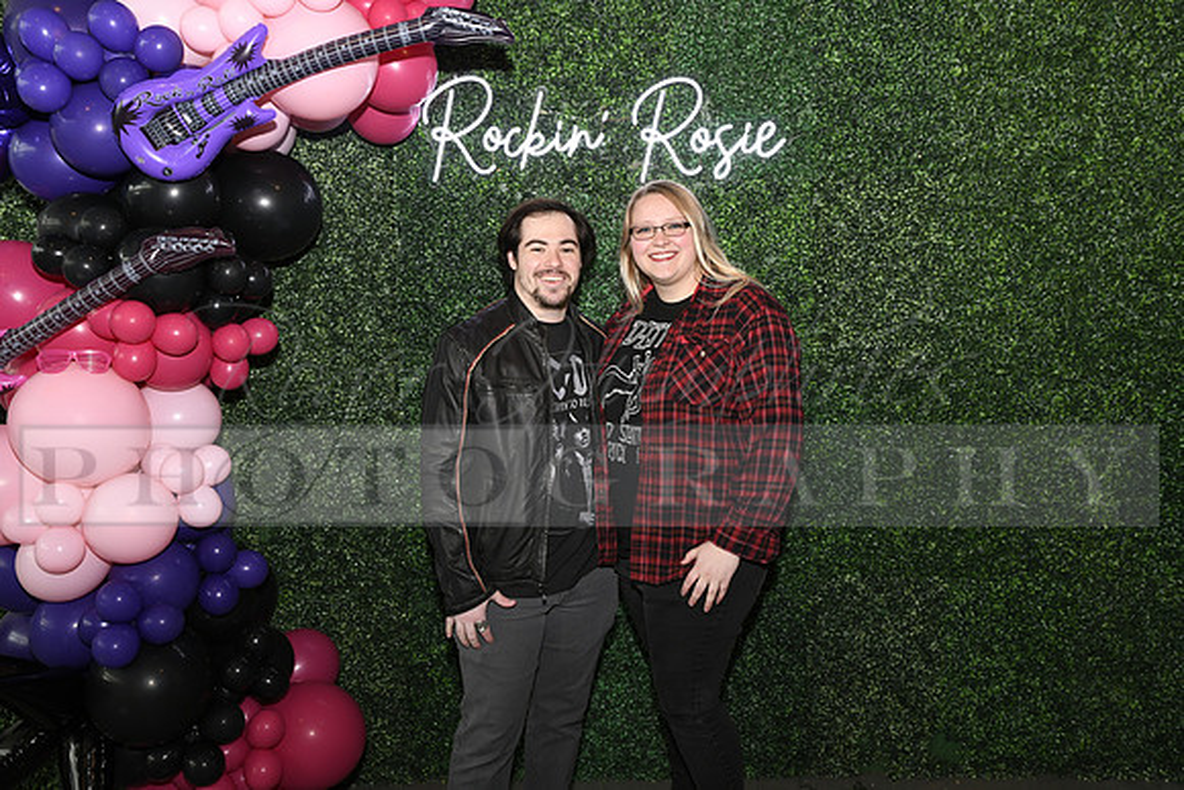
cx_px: 592
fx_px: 954
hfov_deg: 63.6
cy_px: 395
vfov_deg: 45.0
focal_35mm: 29
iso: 500
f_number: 6.3
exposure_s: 1/60
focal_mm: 29
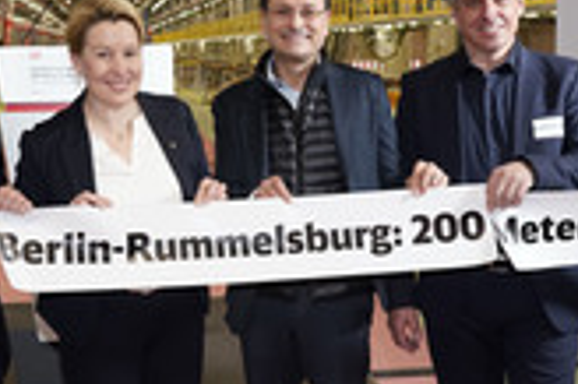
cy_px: 225
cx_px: 256
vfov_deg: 17.7
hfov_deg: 26.3
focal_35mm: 77
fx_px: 1235
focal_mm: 28
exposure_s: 1/80
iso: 1250
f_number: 6.3
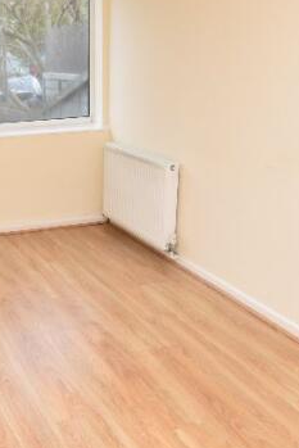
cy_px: 257
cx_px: 21
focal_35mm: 44
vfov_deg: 44.4
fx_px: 548
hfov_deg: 29.1
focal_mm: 10
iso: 800
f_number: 5
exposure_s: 1/200
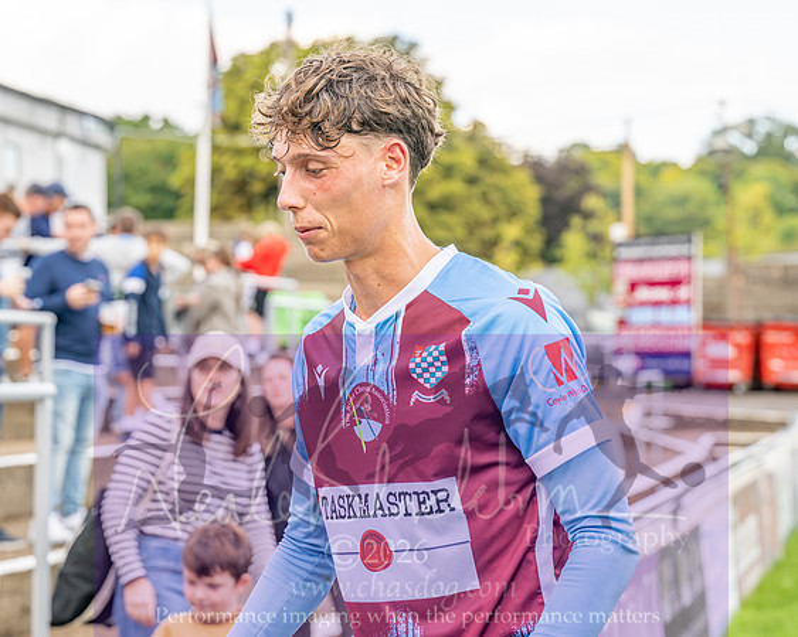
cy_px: 328
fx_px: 2460
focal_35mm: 104
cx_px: 337
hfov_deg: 18.4
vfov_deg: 14.8
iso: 400
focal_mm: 70
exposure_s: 1/1250
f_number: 4
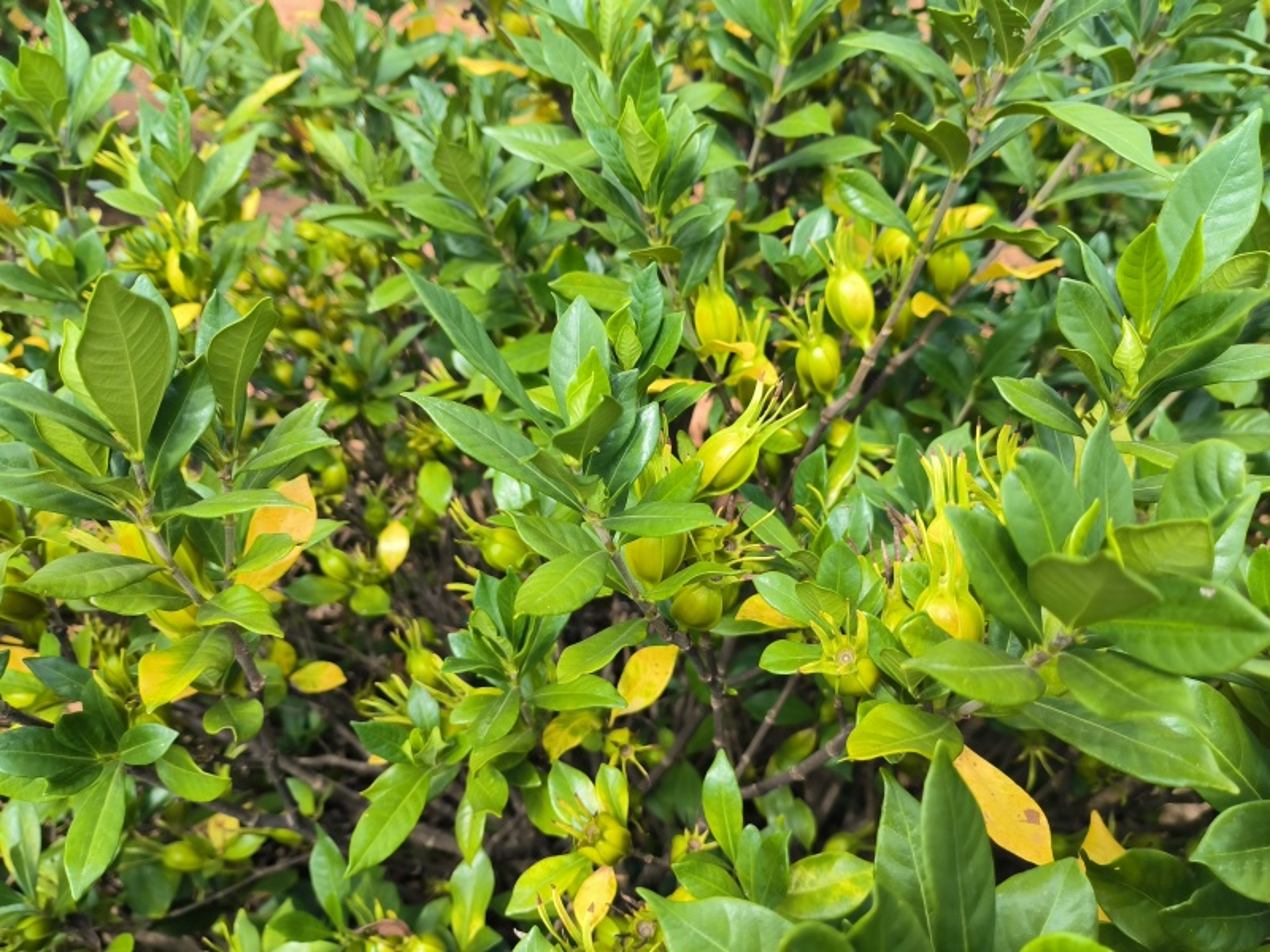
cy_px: 476
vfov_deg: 51.4
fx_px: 991
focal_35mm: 27
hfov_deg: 65.3
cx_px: 635
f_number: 1.9
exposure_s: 1/372
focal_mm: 5.52
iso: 100
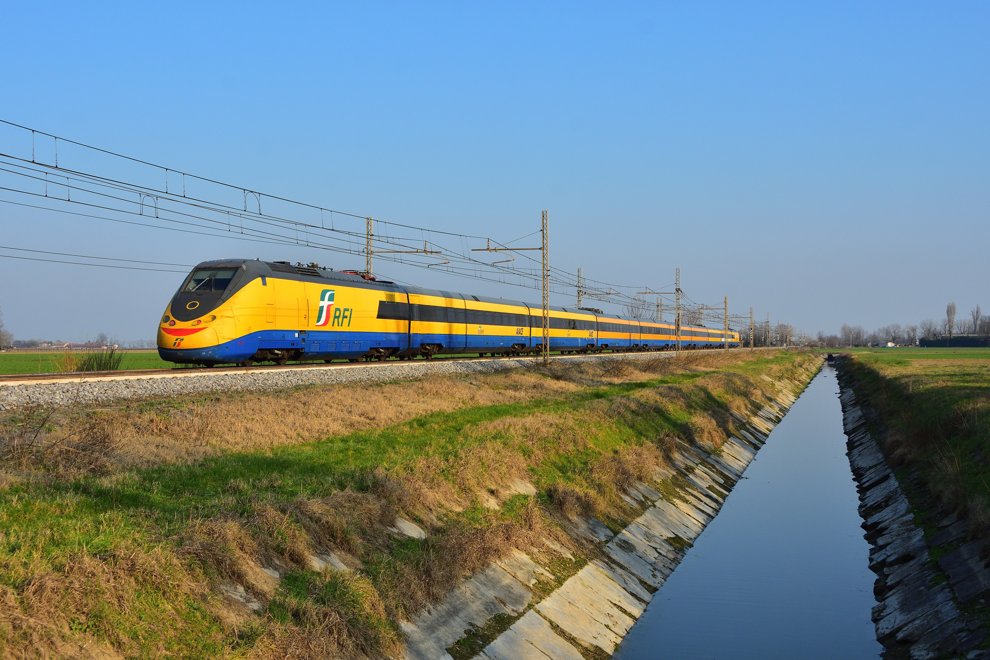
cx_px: 495
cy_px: 330
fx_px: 1279
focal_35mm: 46
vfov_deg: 28.9
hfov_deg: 42.3
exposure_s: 1/800
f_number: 7.1
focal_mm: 31
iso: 250
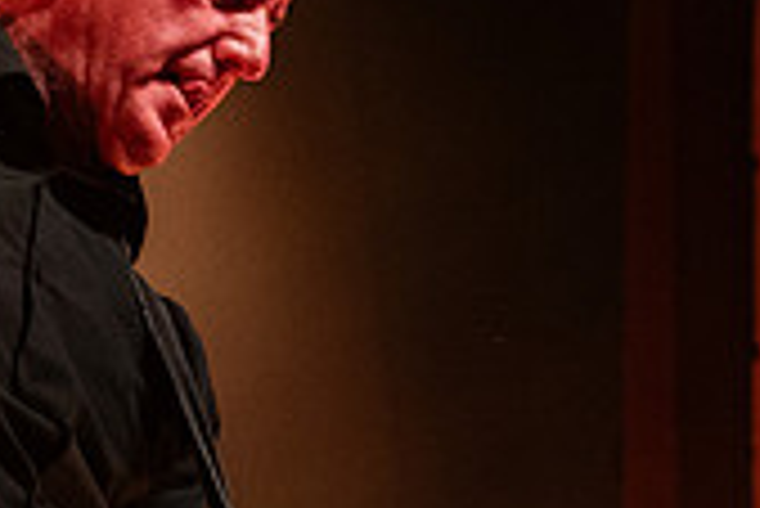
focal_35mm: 146
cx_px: 111
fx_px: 3085
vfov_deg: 9.4
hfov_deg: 13.9
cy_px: 347
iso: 2500
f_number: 3.2
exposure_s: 1/250
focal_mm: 34
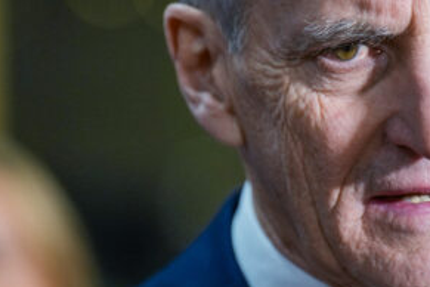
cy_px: 93
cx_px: 320
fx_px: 4097
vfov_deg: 4.0
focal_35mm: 343
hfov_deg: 6.0
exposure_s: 1/400
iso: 1600
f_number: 2.8
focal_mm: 155
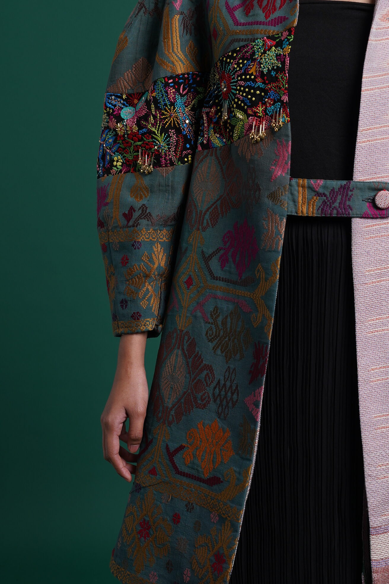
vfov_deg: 30.1
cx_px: 194
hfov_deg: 20.3
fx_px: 1086
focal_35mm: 67
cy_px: 292
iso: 200
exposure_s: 1/125
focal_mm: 45
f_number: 10
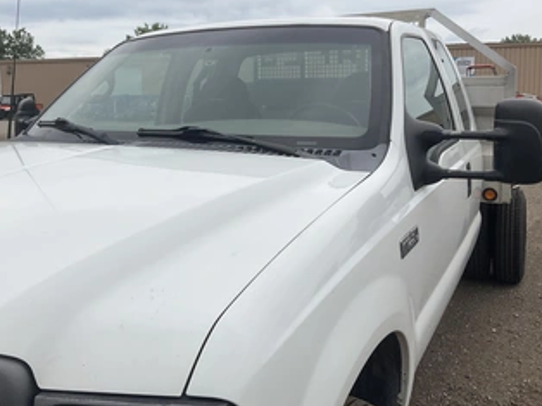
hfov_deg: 50.1
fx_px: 579
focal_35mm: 37
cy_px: 157
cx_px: 242
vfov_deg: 38.4
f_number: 1.8
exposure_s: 1/1848
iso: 25
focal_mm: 3
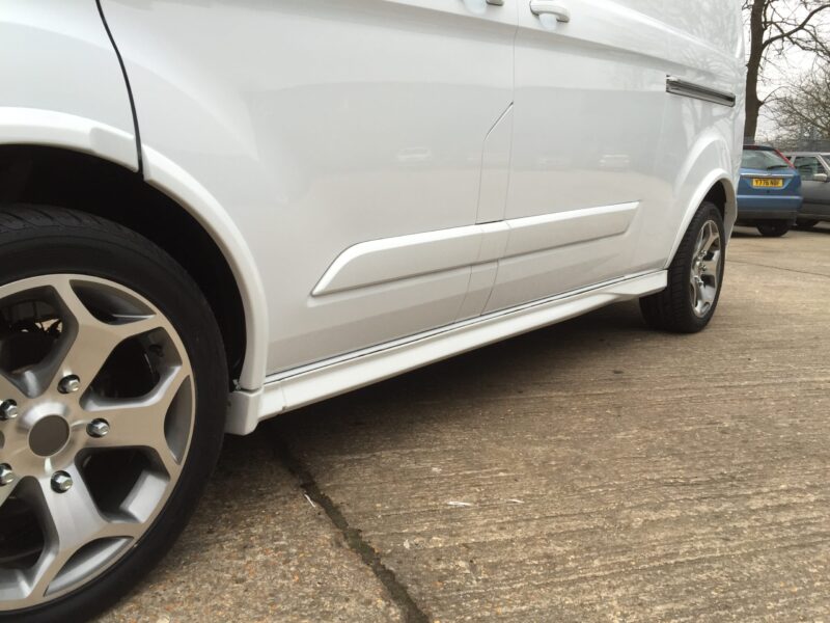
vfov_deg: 48.2
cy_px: 312
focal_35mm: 29
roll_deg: -2.6
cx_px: 415
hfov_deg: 61.7
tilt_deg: -7.8
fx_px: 695
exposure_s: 1/120
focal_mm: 4.15
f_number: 2.2
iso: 40
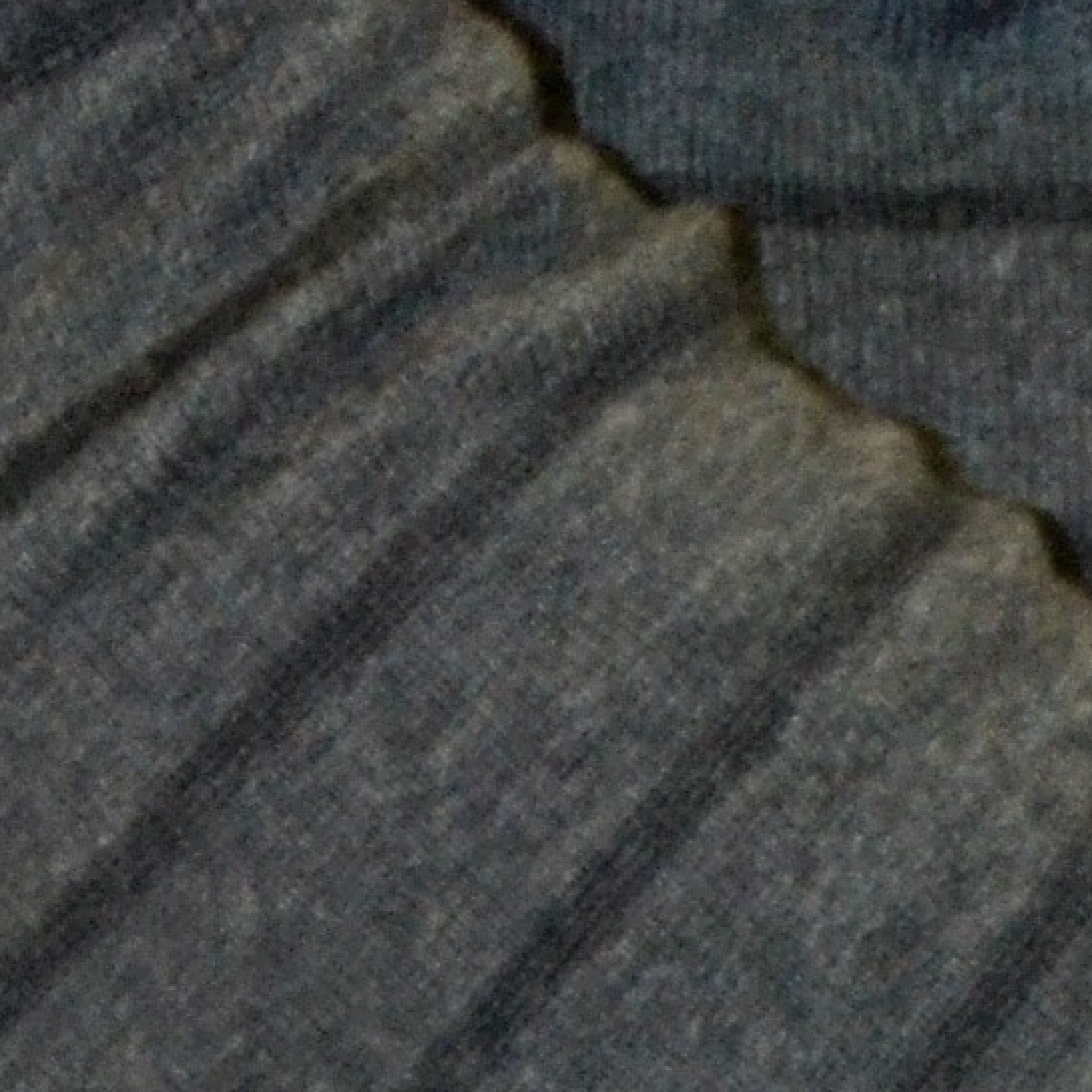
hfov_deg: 2.1
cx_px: 1279
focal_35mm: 842
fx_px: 30051
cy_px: -3212
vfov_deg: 2.0
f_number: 5.6
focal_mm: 78
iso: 800
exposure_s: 1/60
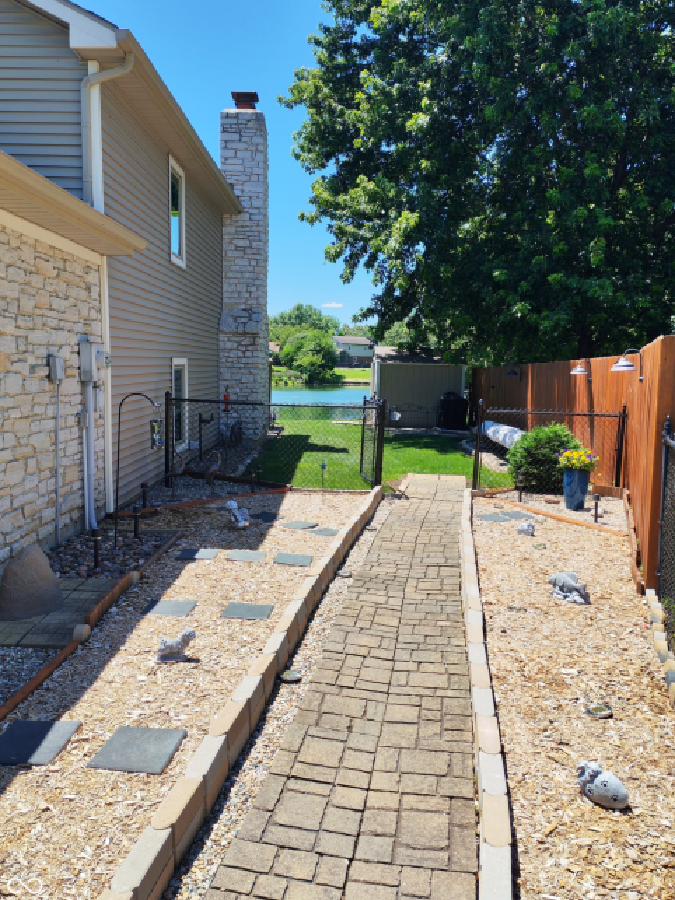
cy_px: 447
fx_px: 728
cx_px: 339
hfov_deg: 49.7
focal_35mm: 28
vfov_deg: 63.5
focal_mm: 6.12
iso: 50
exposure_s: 1/780
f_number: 1.9
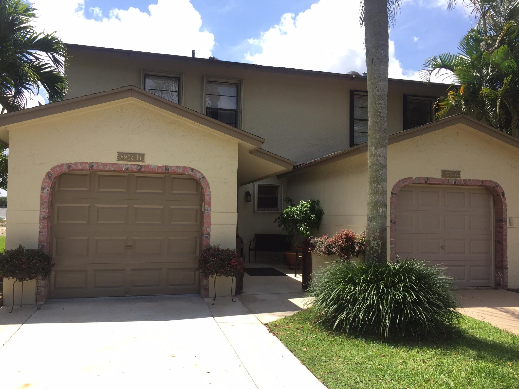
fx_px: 435
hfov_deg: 61.7
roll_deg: -1.5
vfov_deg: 48.2
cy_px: 194
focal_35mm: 29
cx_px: 260
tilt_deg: +2.8
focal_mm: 4.15
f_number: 2.2
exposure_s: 1/1163
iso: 32
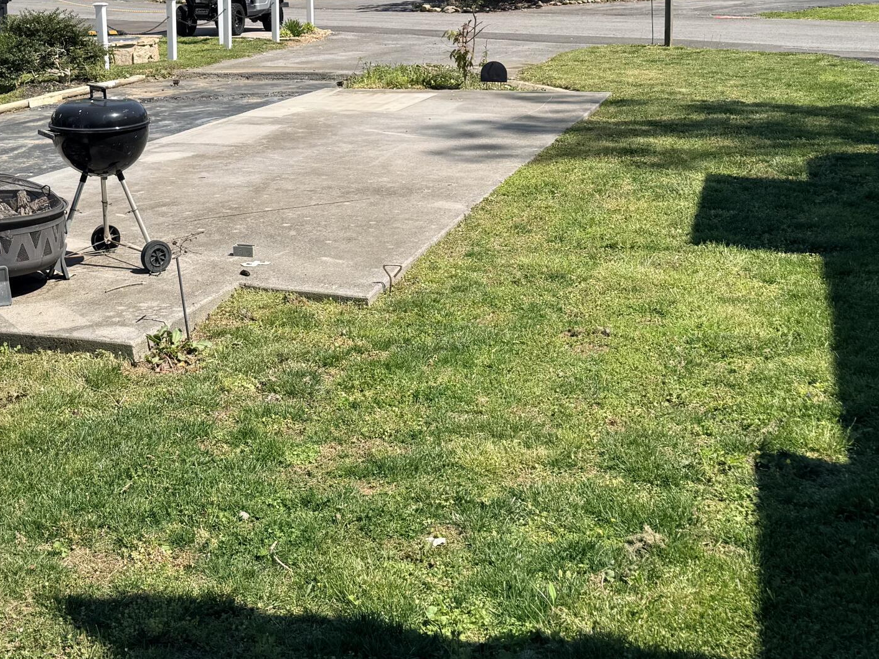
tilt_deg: -7.1
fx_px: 1295
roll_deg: +0.7
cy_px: 149
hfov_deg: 36.7
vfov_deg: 28.1
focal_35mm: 51
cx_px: 230
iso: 80
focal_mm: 6.76
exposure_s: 1/4405
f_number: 1.78
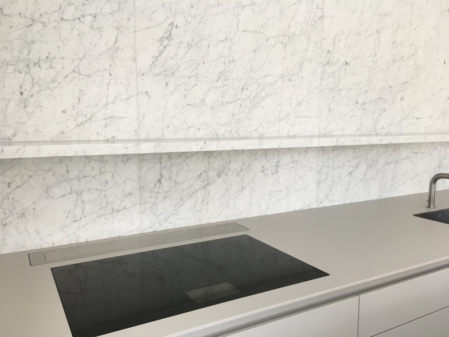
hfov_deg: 61.7
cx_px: 224
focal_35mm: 29
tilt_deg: -6.7
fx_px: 376
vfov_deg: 48.2
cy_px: 168
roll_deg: -1.4
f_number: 2.2
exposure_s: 1/33
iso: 32
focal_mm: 4.15
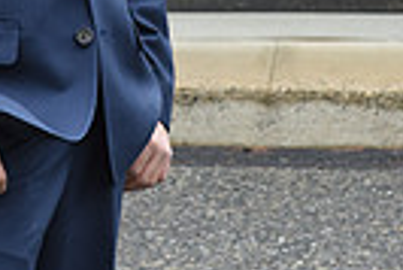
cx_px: 30
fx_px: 2678
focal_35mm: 239
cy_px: -238
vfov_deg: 5.7
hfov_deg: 8.6
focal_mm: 55
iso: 1000
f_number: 8
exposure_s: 1/125
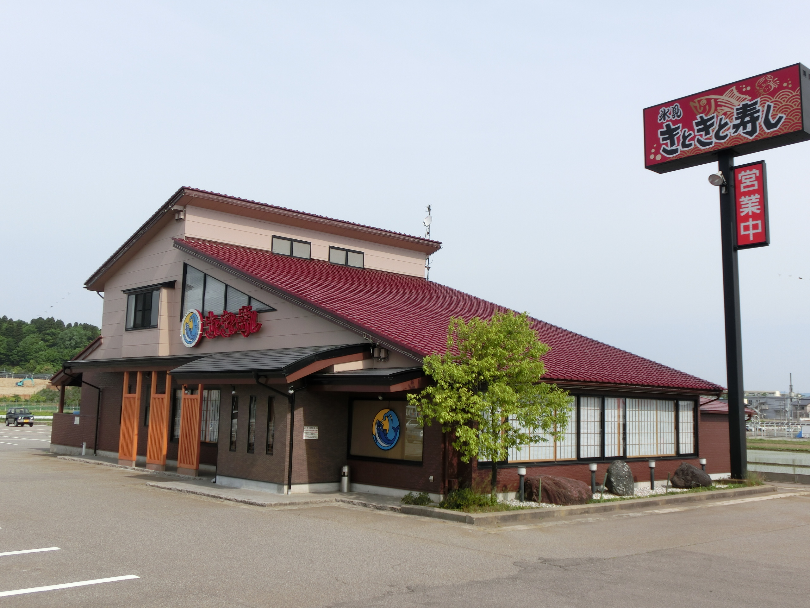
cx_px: 405
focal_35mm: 33
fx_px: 772
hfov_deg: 55.4
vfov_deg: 42.9
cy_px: 304
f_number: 3.7
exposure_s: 1/1000
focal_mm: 5.93
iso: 80
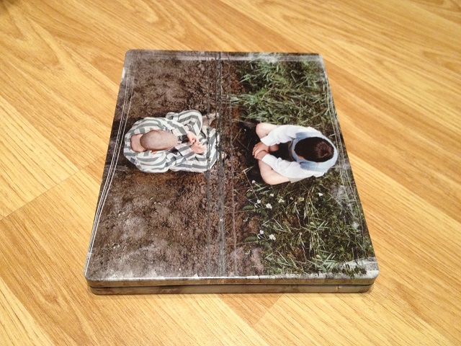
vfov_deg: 40.7
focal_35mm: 35
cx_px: 230
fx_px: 466
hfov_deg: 52.6
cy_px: 173
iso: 250
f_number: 2.4
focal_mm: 4.28
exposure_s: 1/20
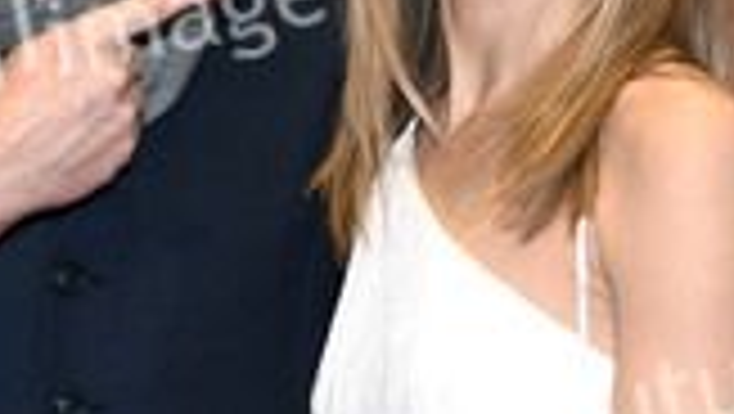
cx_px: 225
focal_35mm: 270
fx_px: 5259
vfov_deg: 4.5
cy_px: 225
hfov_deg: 8.0
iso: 400
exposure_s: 1/320
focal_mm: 70
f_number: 3.2
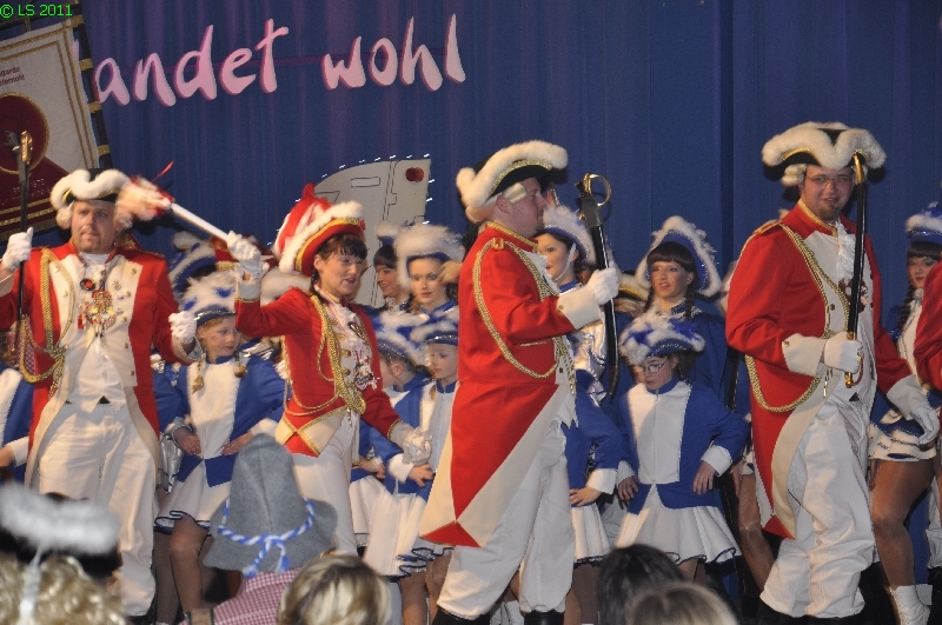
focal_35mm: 147
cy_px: 312
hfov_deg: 14.0
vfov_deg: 9.3
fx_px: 3841
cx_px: 471
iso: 400
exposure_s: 1/60
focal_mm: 98
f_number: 5.6
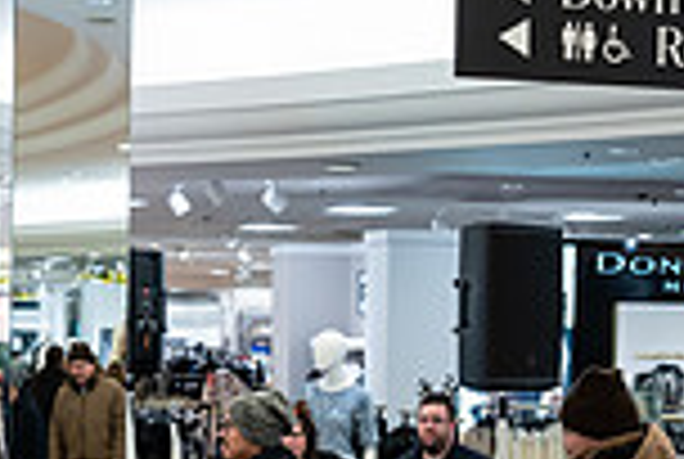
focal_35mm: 92
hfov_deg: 21.8
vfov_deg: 14.8
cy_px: 394
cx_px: 144
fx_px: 1751
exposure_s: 1/200
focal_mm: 24
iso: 1000
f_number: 3.2
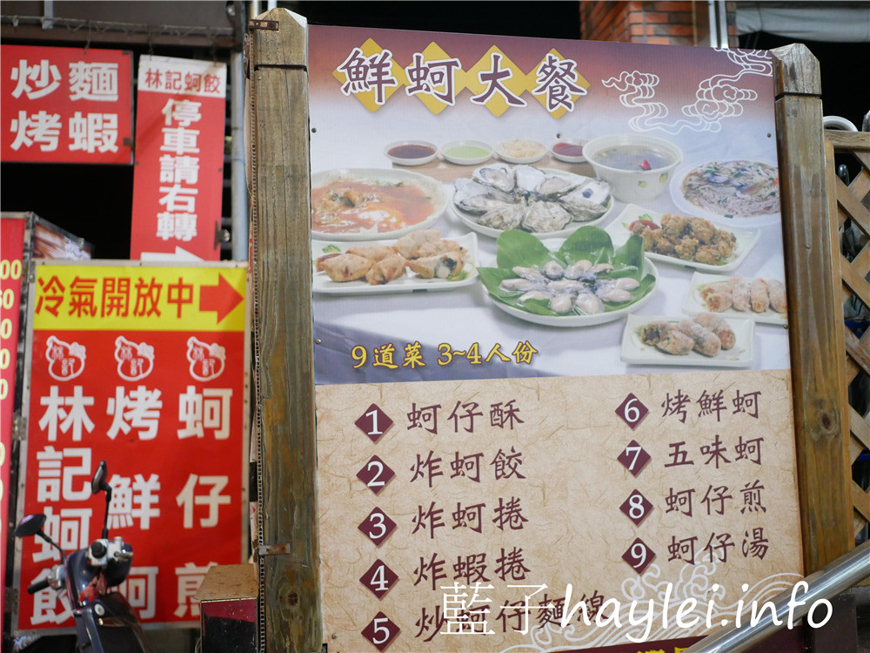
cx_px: 435
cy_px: 326
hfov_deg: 60.0
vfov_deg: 46.8
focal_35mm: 30
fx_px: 754
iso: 1250
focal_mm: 15
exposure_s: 1/60
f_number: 1.7
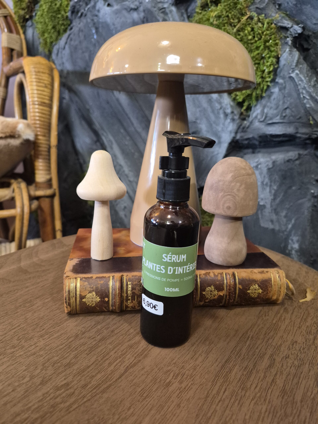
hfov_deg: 58.9
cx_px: 159
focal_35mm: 23
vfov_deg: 73.9
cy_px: 212
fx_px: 282
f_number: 1.8
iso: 1000
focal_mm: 5.4
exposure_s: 1/100
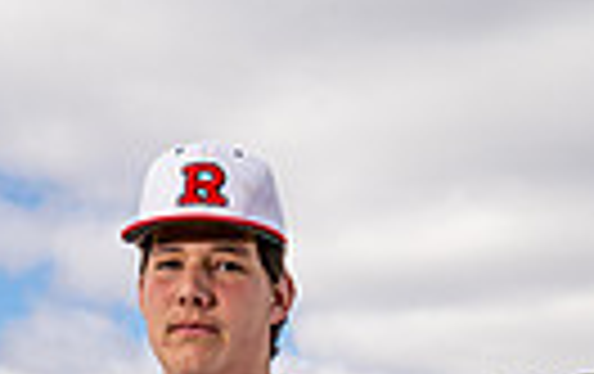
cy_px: 1009
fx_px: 2141
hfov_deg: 15.8
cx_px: 256
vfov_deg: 8.7
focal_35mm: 132
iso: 100
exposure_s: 1/250
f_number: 6.3
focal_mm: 38
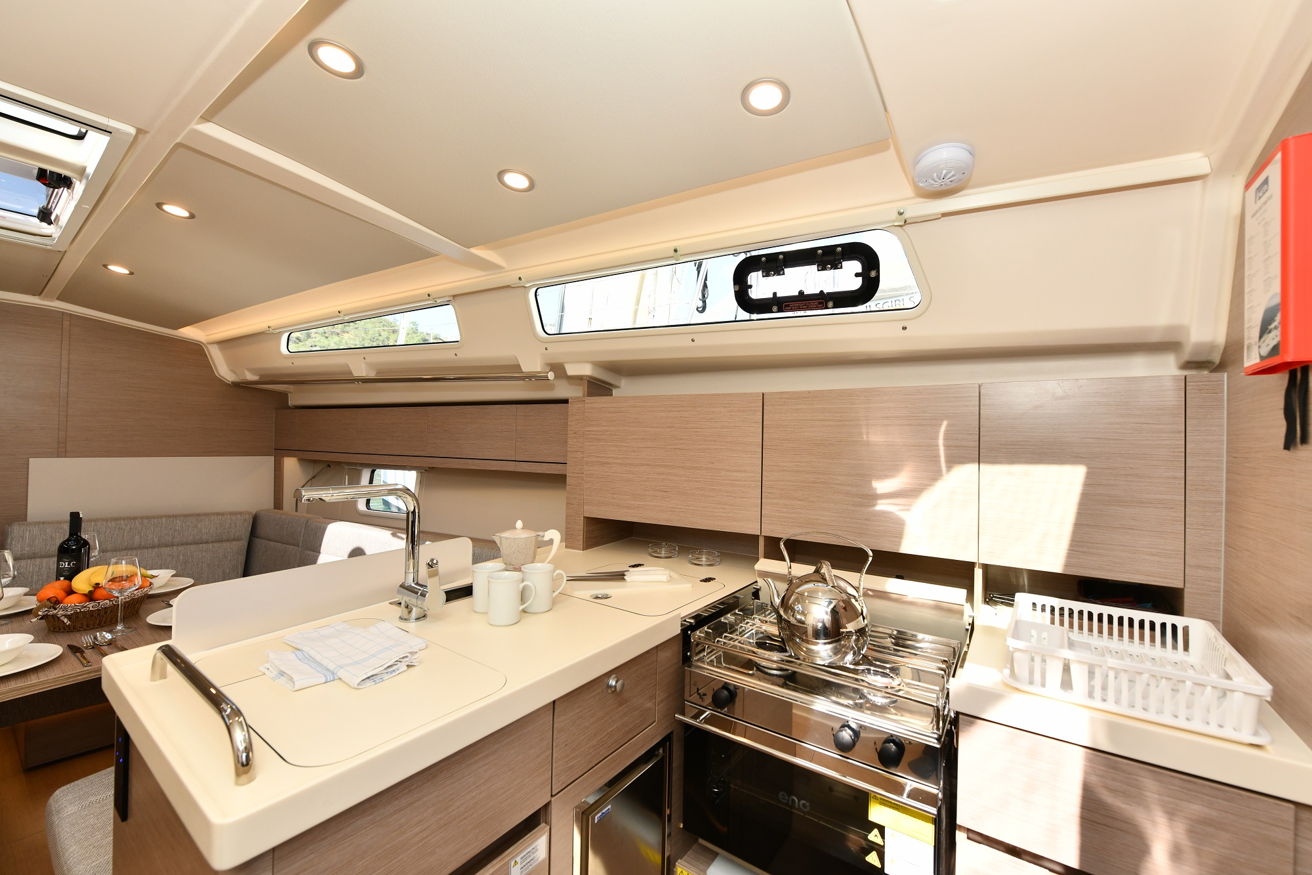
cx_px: 656
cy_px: 438
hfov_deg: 104.3
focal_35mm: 14
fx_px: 510
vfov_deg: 81.2
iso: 640
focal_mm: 14
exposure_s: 1/160
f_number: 5.6
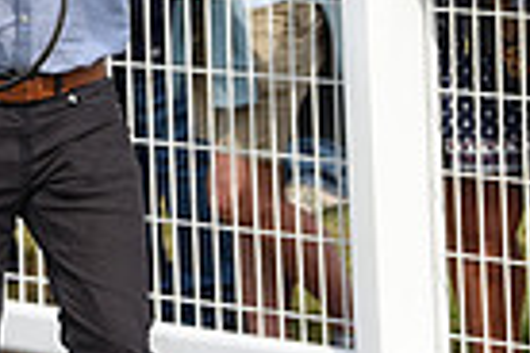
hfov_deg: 3.6
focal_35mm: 568
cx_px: -557
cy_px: -351
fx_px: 8362
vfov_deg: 2.4
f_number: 5.6
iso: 500
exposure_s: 1/2500
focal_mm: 135
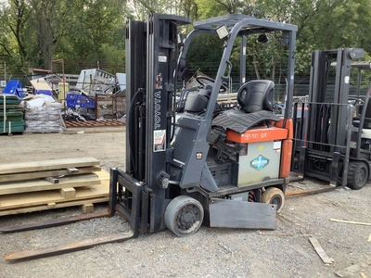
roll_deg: -2.1
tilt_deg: -9.5
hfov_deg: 58.4
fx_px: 332
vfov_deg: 45.4
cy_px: 139
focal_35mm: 31
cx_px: 186
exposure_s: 1/120
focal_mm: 3.3
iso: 40
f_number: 2.4
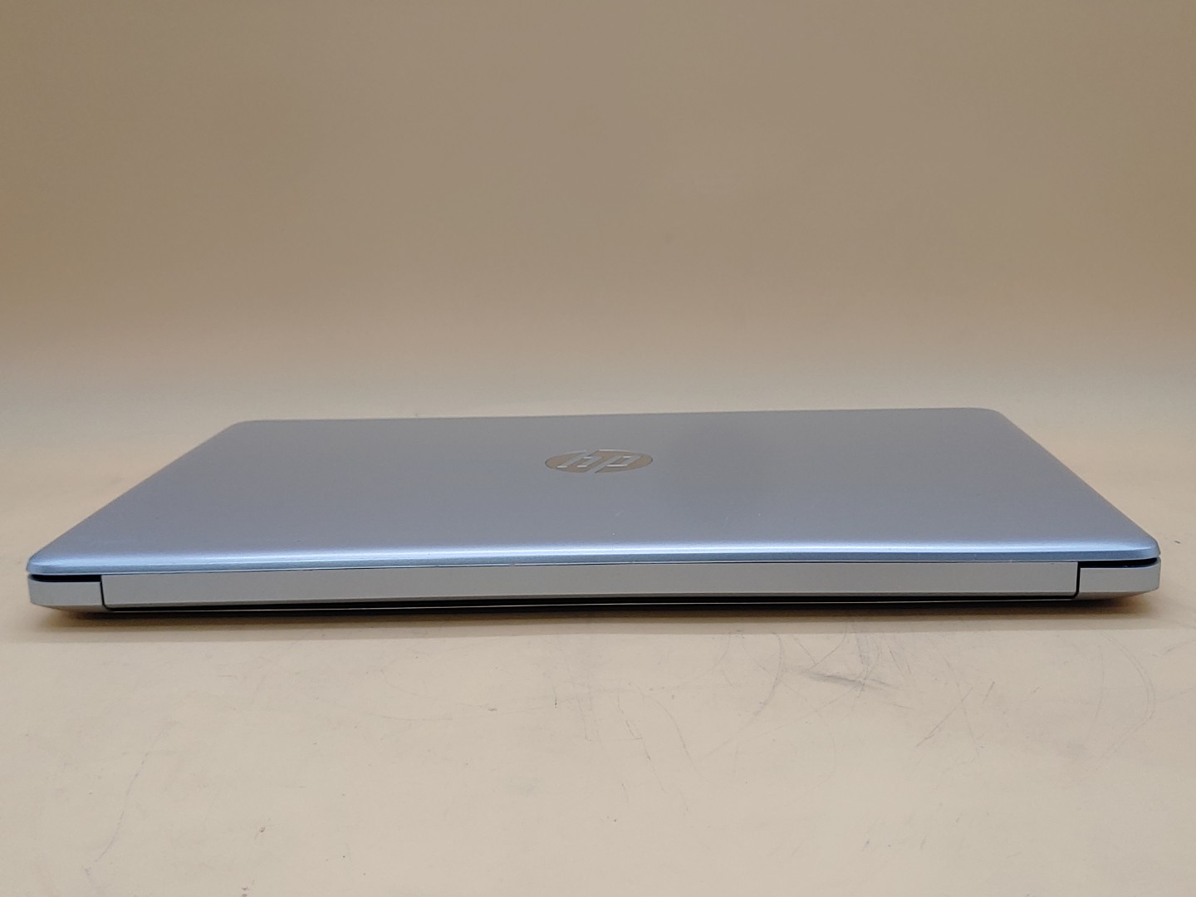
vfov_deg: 36.8
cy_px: 448
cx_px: 598
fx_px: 1347
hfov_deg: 47.9
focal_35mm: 39
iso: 50
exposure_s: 1/160
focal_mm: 4.36
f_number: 1.8
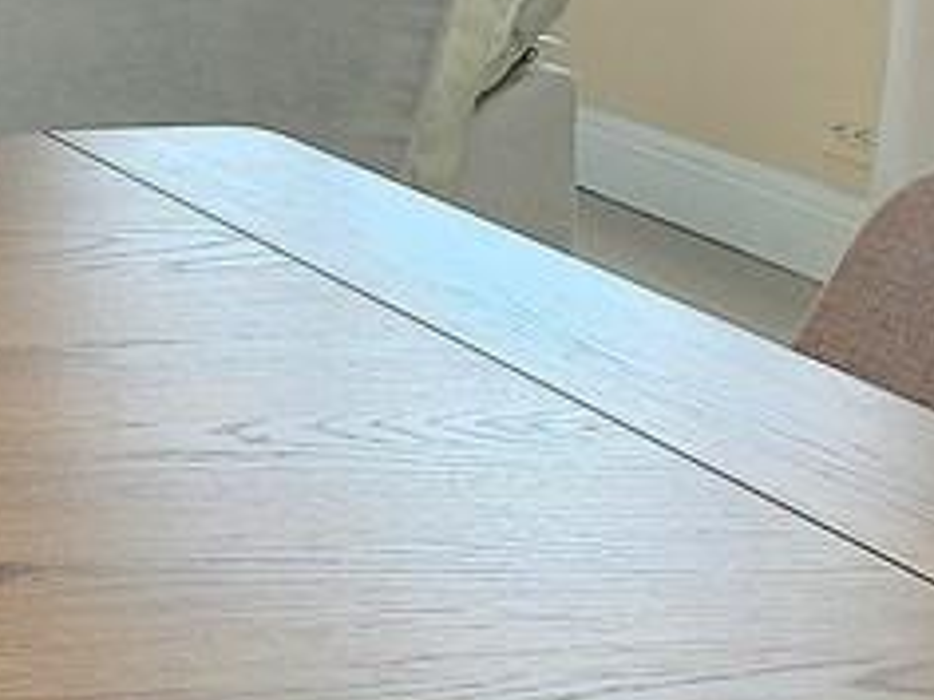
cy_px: -225
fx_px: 2374
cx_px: -1045
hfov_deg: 16.1
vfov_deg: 15.9
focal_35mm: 88
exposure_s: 1/120
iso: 50
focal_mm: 2.2
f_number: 2.2
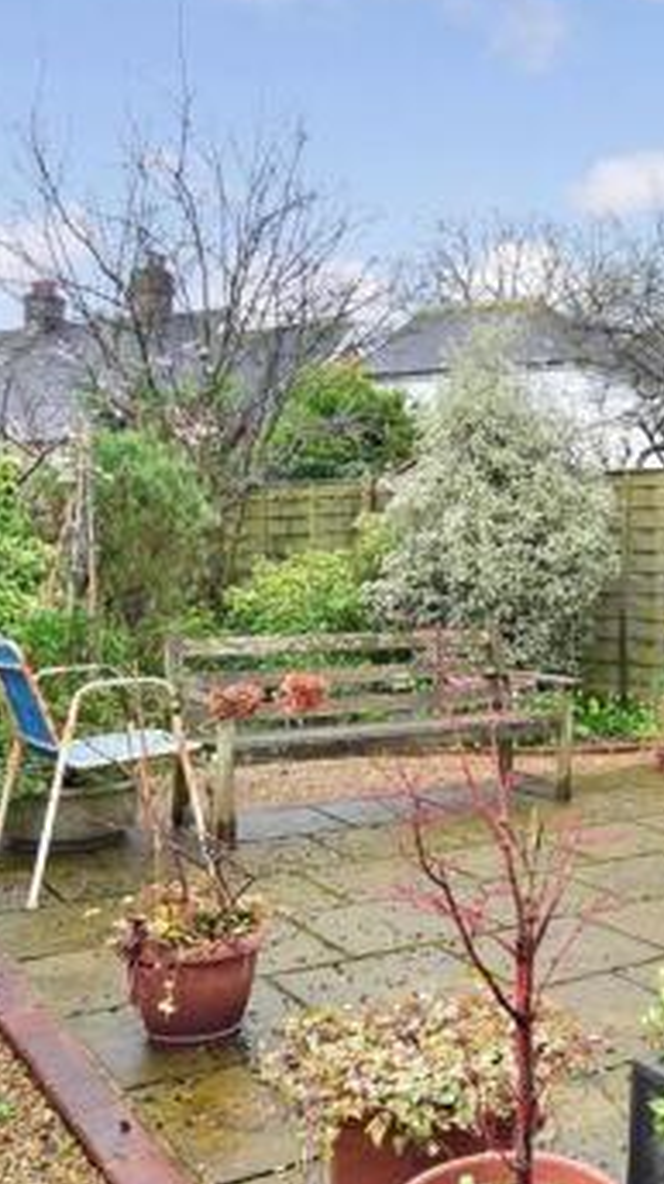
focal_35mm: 36
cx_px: 664
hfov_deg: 30.5
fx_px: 1129
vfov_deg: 55.3
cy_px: 590
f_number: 13
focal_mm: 12
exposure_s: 1/6
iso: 250
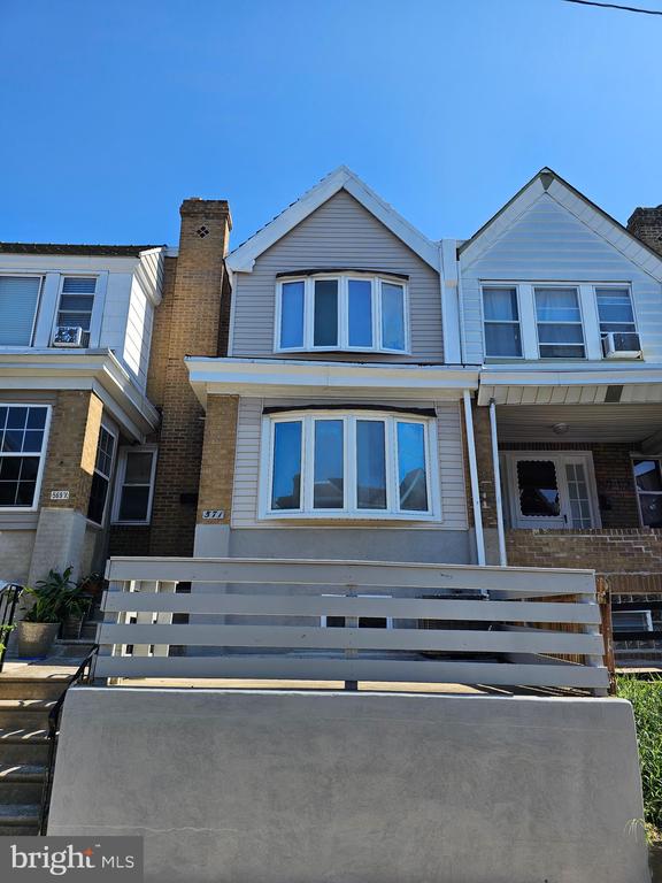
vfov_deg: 73.9
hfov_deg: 58.9
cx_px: 331
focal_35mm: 23
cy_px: 442
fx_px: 586
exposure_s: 1/541
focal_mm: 6.3
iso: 10
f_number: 1.7
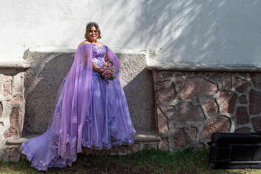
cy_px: 87
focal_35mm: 35
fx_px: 254
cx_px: 130
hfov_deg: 54.4
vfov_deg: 37.9
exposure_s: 1/8000
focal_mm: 35
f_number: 4
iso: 1250
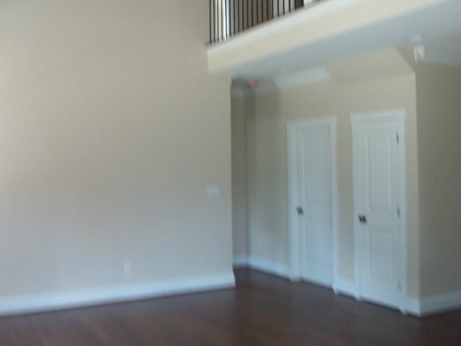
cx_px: 214
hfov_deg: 45.7
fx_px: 546
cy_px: 143
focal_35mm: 41
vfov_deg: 35.0
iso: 160
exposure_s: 1/30
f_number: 3.3
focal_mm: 5.9
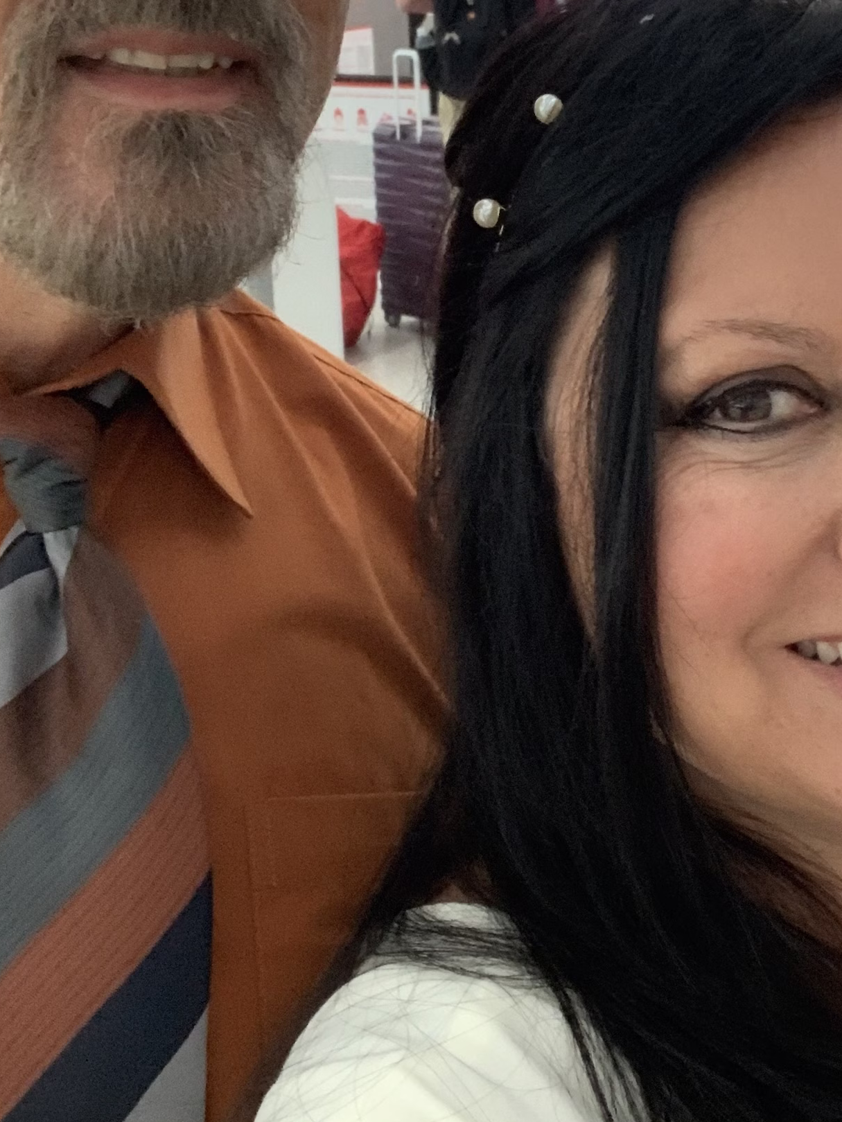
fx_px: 1978
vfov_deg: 31.6
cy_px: 438
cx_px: 648
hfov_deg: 23.7
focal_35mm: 61
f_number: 2.2
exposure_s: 1/40
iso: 250
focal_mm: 2.87
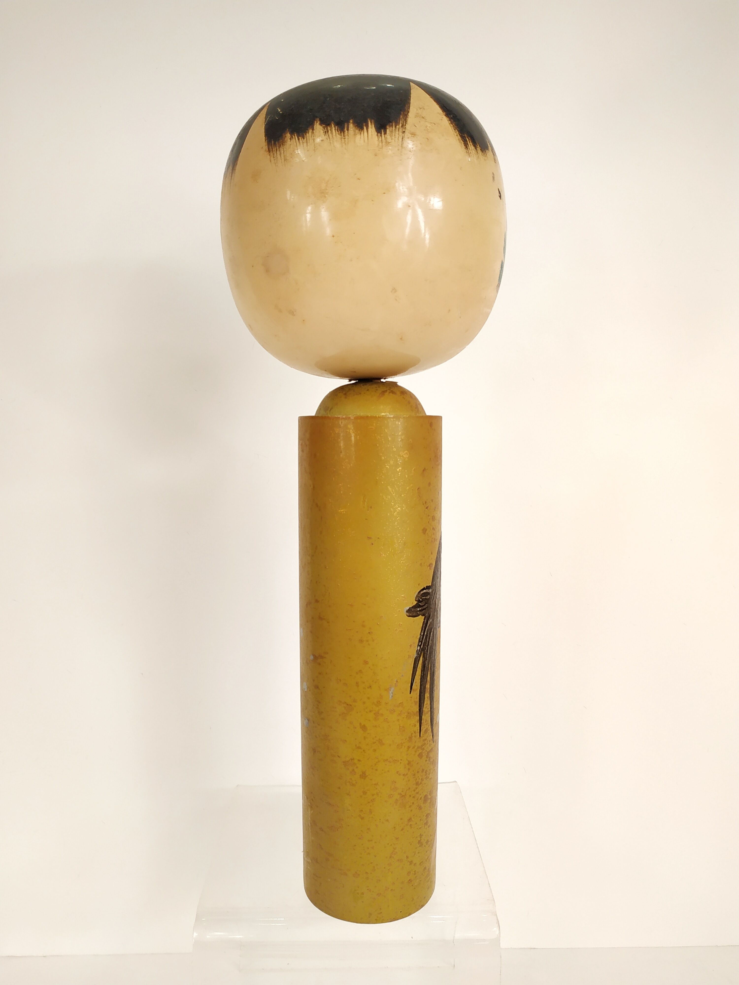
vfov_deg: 71.6
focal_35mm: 24
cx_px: 370
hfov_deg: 56.8
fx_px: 683
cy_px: 492
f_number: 1.9
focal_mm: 3.94
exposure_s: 1/100
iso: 160
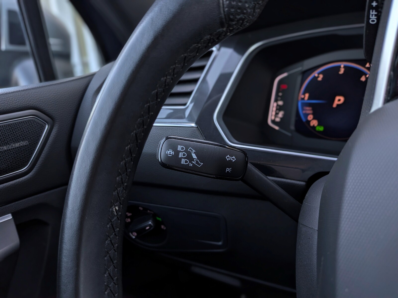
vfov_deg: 56.8
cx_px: 199
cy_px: 149
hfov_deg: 71.6
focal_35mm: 24
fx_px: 276
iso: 30
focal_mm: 4.53
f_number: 1.7
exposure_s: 1/106
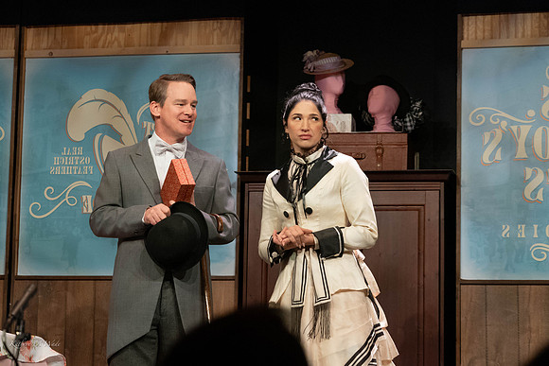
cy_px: 183
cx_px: 274
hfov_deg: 21.0
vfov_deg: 14.1
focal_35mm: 97
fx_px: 1483
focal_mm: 90
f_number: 5.6
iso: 4000
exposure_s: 1/400
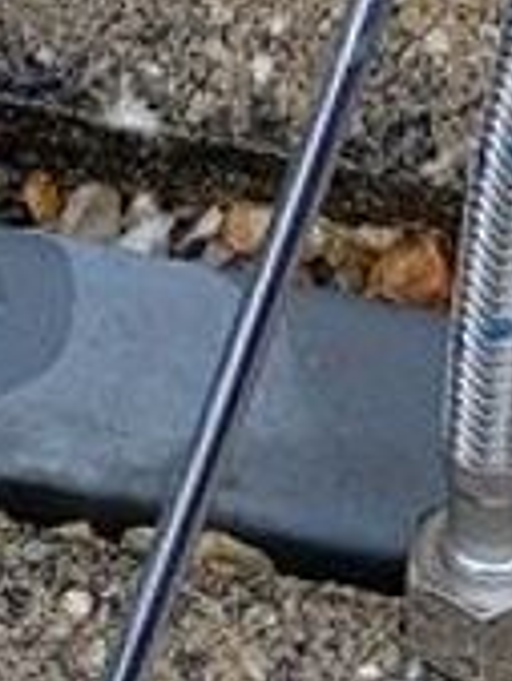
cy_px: -1217
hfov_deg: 6.7
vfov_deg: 8.0
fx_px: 4333
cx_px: 637
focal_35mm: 220
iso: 150
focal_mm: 4.27
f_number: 1.8
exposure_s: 1/100
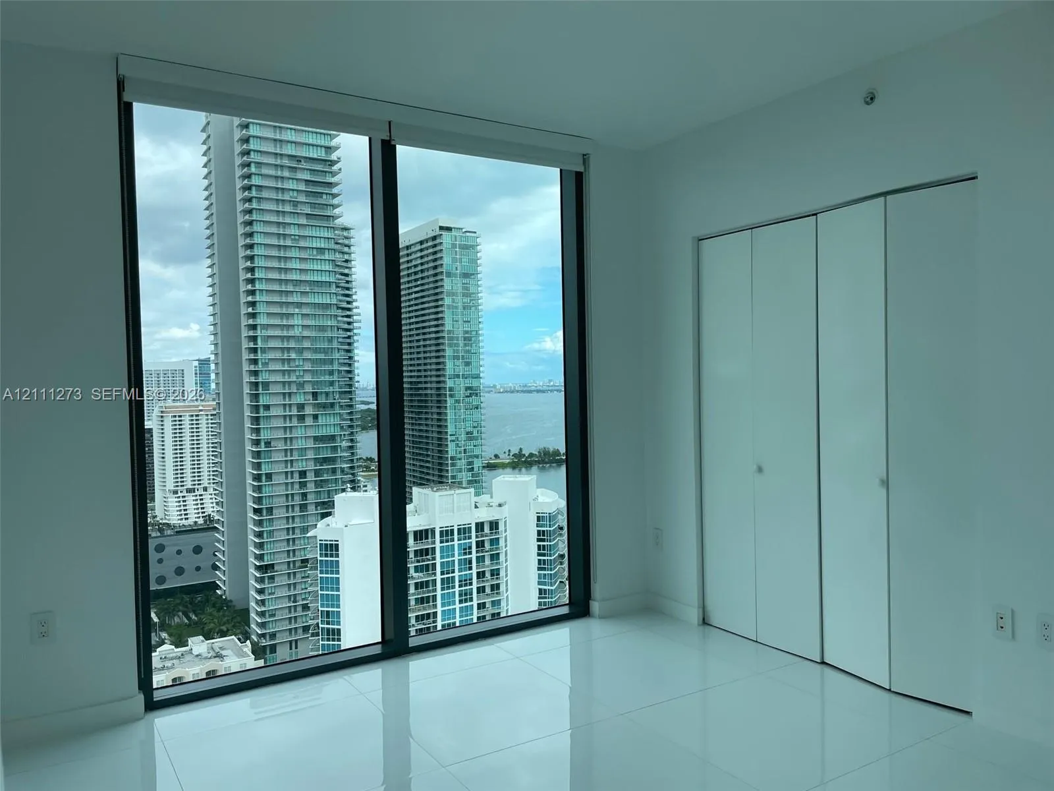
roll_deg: +1.4
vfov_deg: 53.1
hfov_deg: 67.3
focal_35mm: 26
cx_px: 527
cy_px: 396
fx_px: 792
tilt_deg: -2.2
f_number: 1.6
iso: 32
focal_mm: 4.2
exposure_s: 1/1742
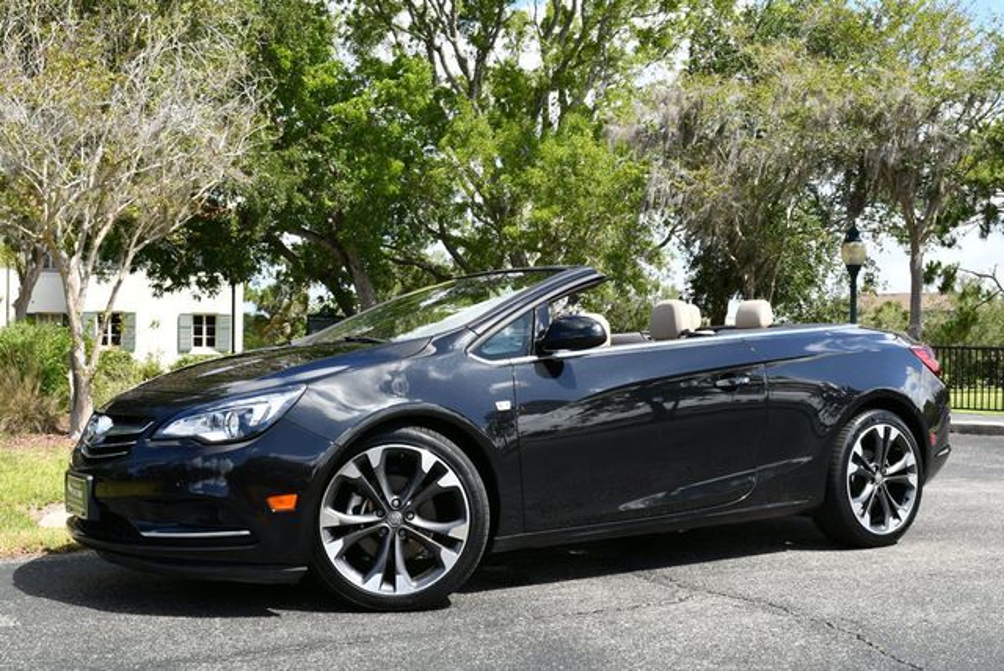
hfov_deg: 44.5
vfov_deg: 30.6
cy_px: 336
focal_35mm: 44
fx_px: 1228
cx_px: 502
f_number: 8
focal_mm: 22
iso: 180
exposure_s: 1/250
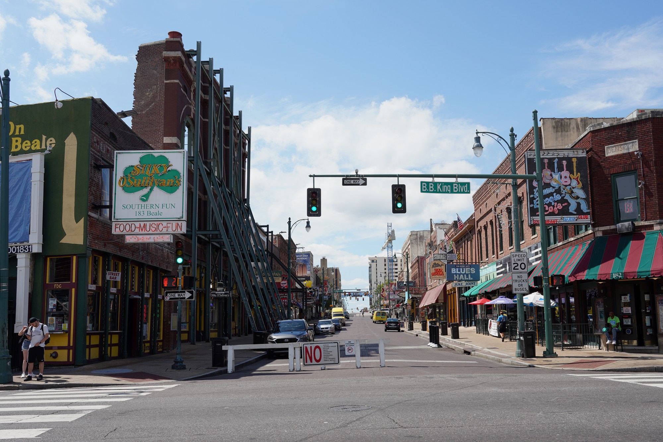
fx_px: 608
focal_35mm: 33
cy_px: 221
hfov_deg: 57.2
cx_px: 332
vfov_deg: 40.0
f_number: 13
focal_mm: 33
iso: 100
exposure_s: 1/100
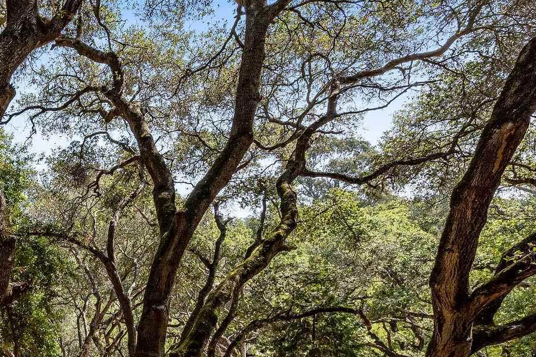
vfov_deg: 39.0
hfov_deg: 44.2
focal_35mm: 32
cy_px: 300
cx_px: -59
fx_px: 476
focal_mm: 14
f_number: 11
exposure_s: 1/400
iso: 320
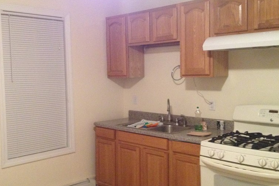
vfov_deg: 27.5
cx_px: 119
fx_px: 380
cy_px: 96
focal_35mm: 49
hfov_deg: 40.3
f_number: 2.4
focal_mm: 4.28
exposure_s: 1/15
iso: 400
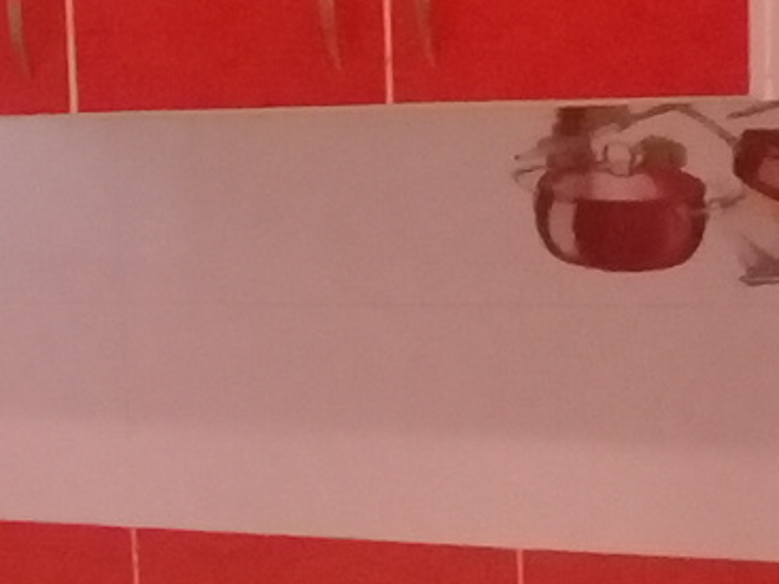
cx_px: -363
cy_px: 718
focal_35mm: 173
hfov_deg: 11.0
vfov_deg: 8.5
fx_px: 3892
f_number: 2.2
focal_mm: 3.3
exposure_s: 1/33
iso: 500
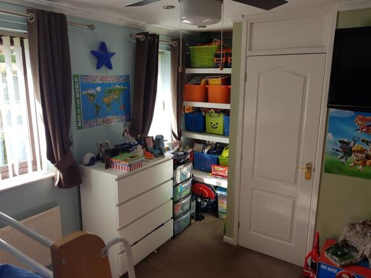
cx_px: 186
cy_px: 139
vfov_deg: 53.0
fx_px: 279
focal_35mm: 26
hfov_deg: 67.3
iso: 50
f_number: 1.7
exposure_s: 1/186
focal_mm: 4.2
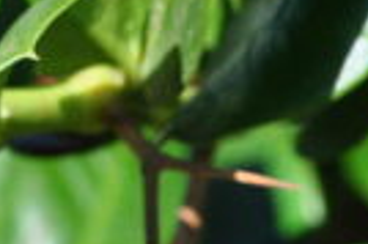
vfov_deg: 1.9
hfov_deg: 2.9
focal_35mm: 717
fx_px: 7323
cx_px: -291
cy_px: 37
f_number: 11
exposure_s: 1/500
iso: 800
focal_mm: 105
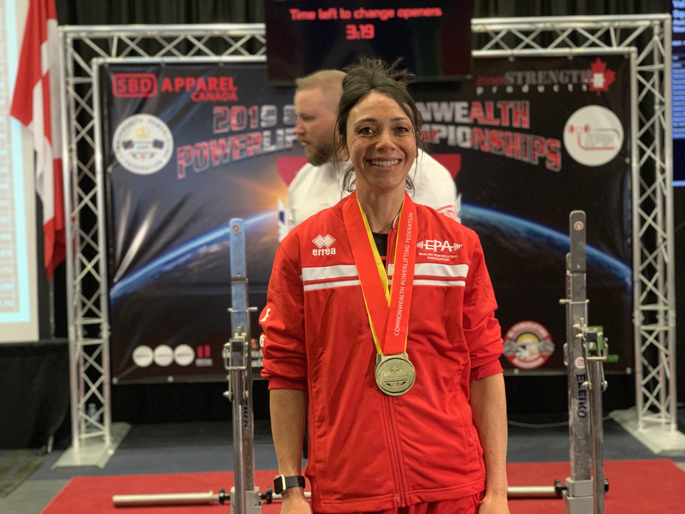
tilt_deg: -1.8
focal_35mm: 52
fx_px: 1029
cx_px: 342
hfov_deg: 36.8
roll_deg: +0.6
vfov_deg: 28.0
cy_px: 257
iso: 320
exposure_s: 1/40
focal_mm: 6
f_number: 2.4
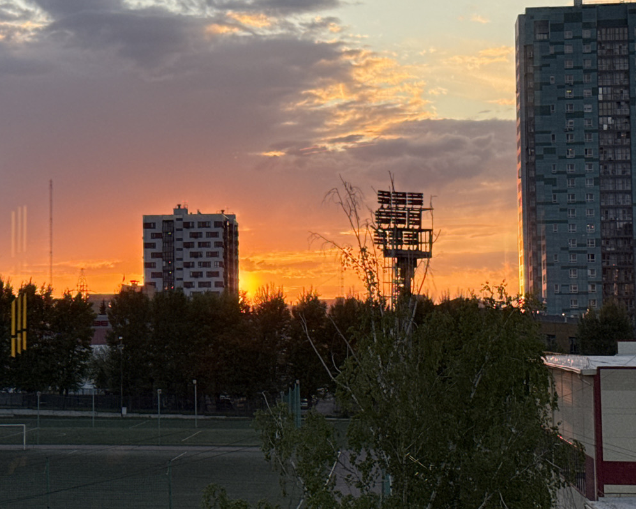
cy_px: 206
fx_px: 1769
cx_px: 133
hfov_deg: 20.2
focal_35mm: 94
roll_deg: +0.3
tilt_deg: +5.1
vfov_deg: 16.3
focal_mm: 6.76
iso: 64
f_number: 1.78
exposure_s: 1/519
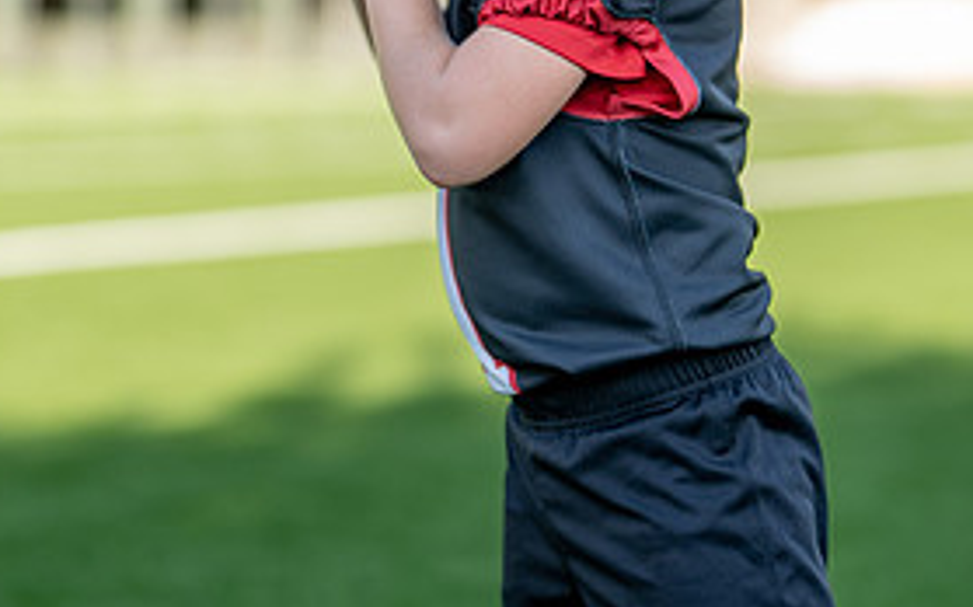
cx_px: 570
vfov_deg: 10.0
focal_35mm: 131
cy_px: 104
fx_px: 3472
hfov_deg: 15.9
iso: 100
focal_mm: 50
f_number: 1.2
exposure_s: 1/1600
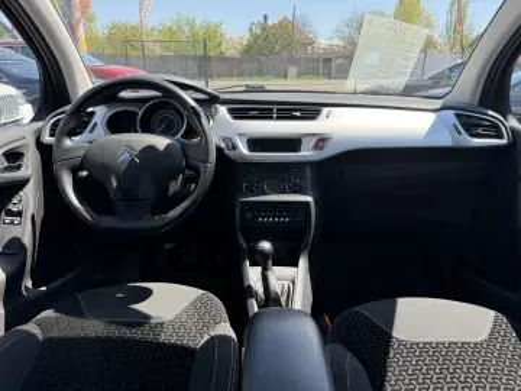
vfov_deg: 56.8
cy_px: 196
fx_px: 361
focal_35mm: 24
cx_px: 260
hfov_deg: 71.6
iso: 100
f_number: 1.78
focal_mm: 6.76
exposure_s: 1/677
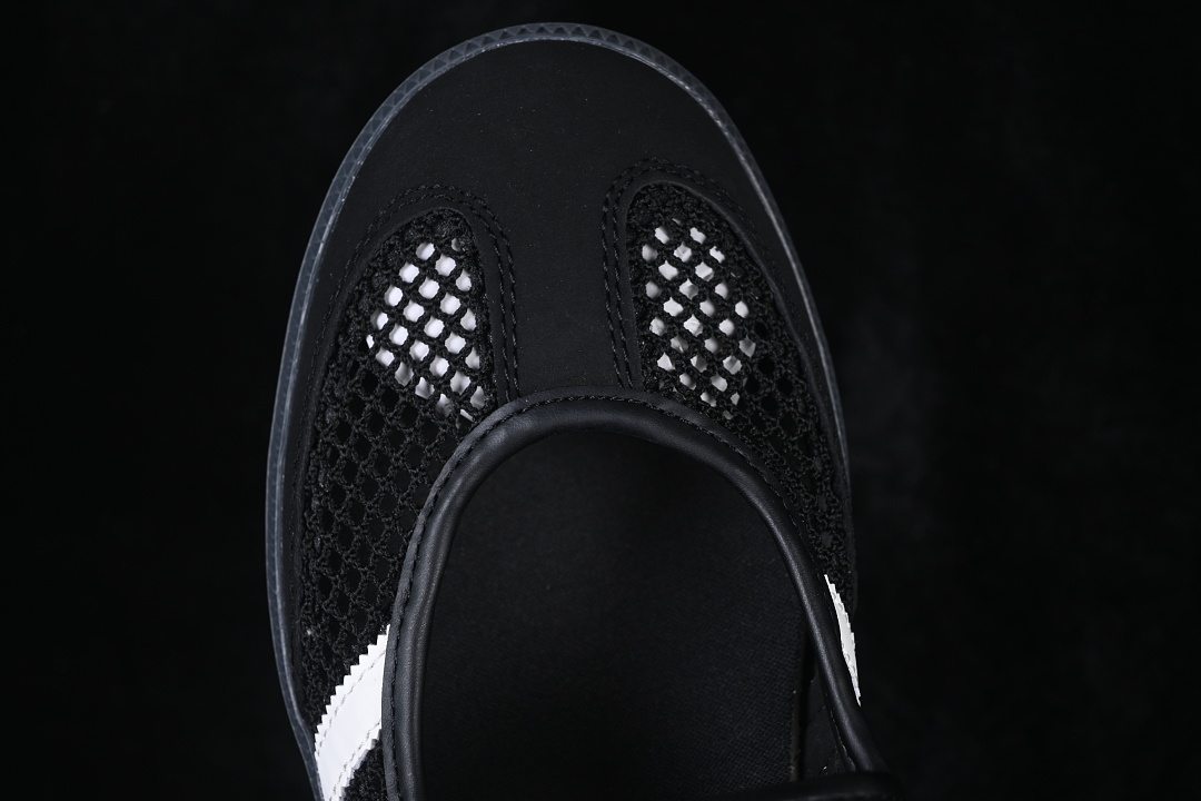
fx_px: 2502
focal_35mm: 75
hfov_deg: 27.0
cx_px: 600
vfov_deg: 18.2
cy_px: 400
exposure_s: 1/50
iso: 160
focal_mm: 50
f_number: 6.3
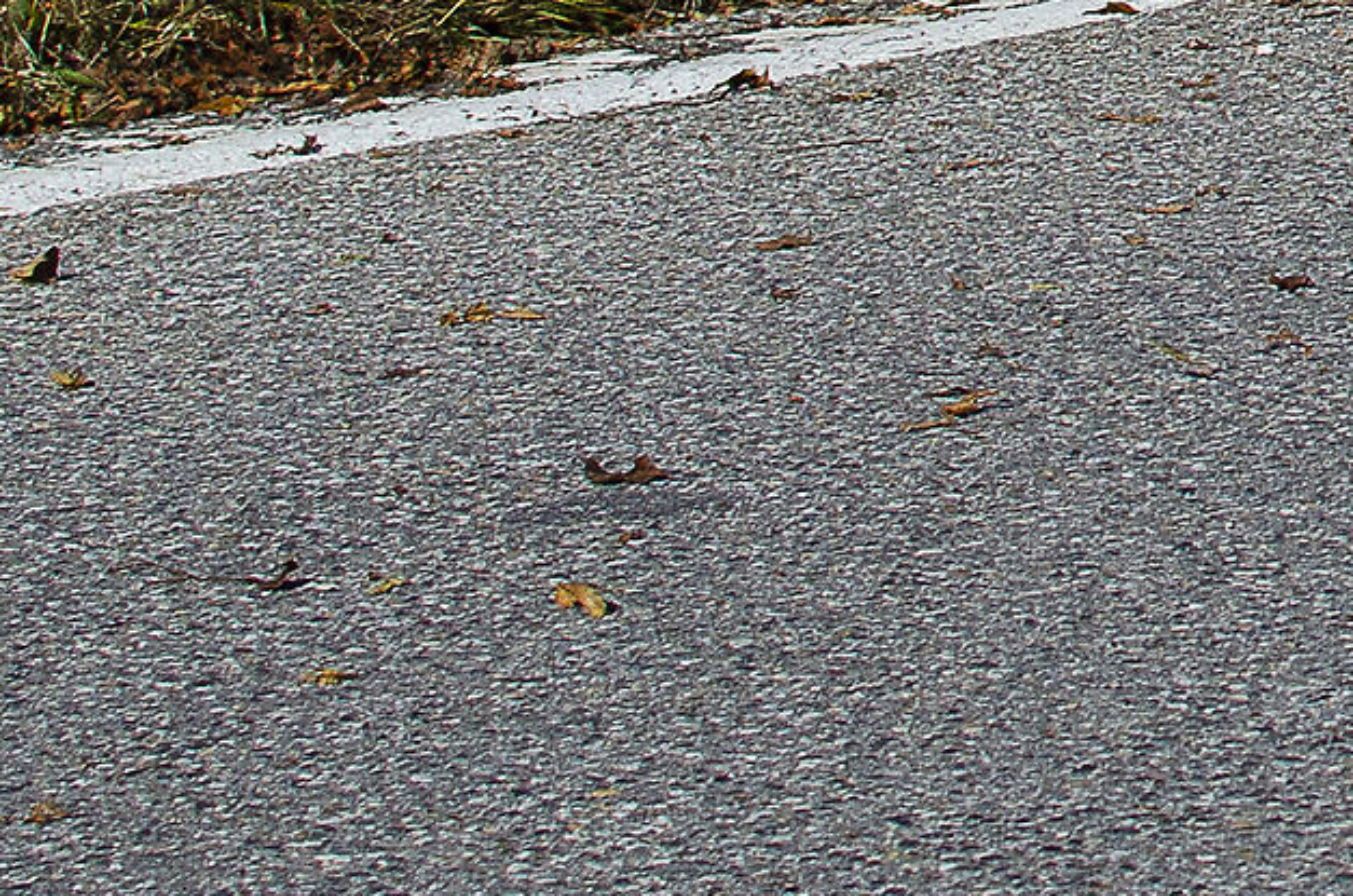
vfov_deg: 6.6
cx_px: 2536
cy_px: -697
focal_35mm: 201
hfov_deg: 9.7
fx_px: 7534
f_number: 4.5
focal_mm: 35
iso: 200
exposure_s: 1/2000
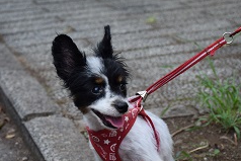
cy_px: 119
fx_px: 864
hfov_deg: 15.9
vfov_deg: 10.6
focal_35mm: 129
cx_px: 108
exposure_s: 1/1000
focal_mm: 50
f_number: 4.8
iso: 800
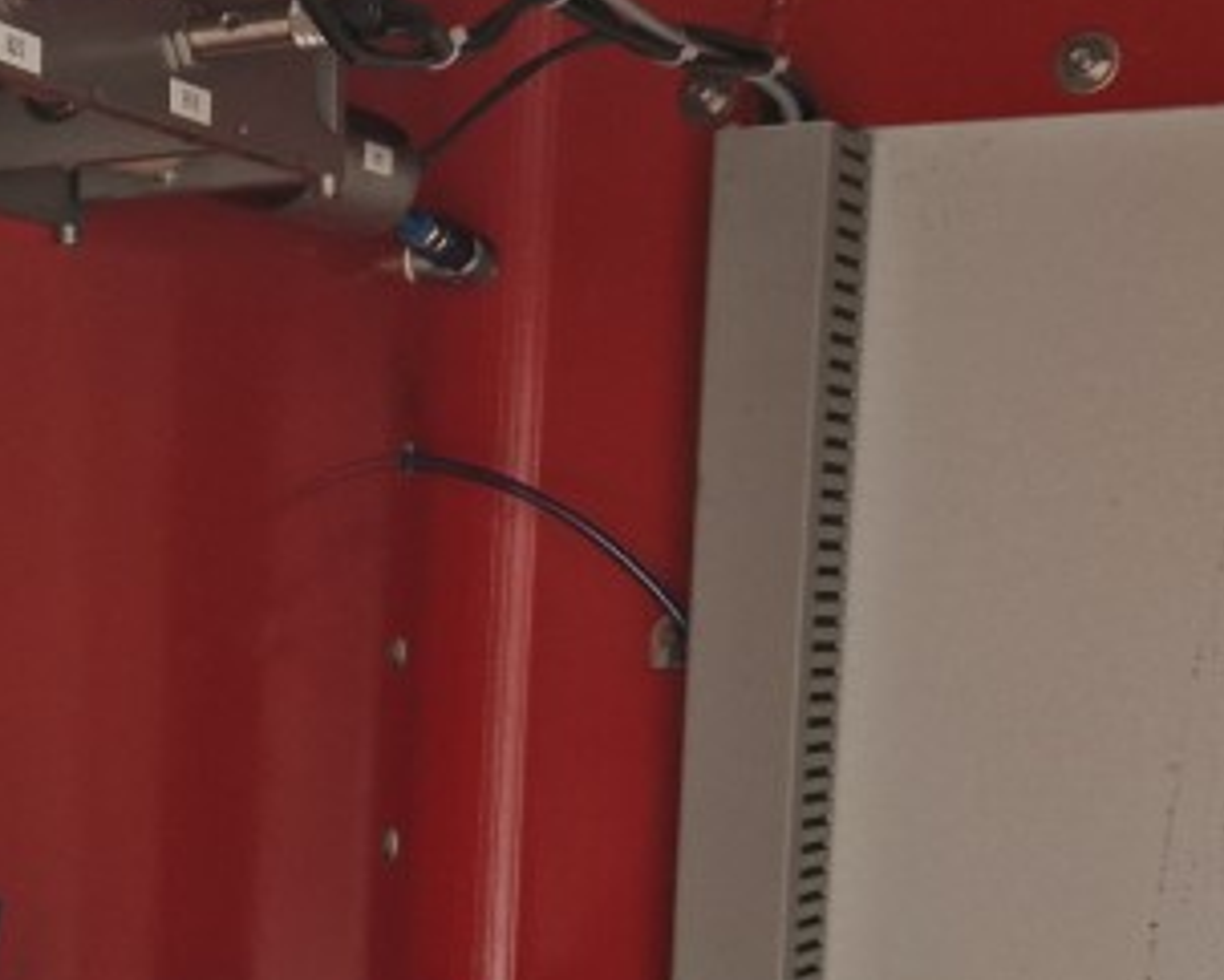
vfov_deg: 19.7
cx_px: 57
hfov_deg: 24.1
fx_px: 2755
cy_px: 911
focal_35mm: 76
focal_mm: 5.4
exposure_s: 1/100
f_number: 1.8
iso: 100
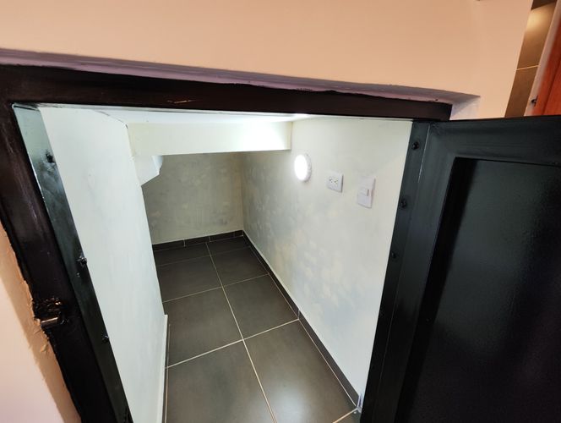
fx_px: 227
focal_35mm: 14
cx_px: 280
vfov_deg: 85.8
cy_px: 212
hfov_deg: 102.0
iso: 250
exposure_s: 1/30
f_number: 2.2
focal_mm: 2.16
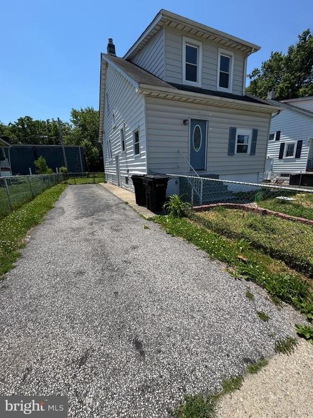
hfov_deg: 85.7
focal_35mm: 14
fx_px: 169
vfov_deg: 102.1
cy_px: 209
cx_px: 156
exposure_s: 1/2273
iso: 50
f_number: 2.2
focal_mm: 2.22
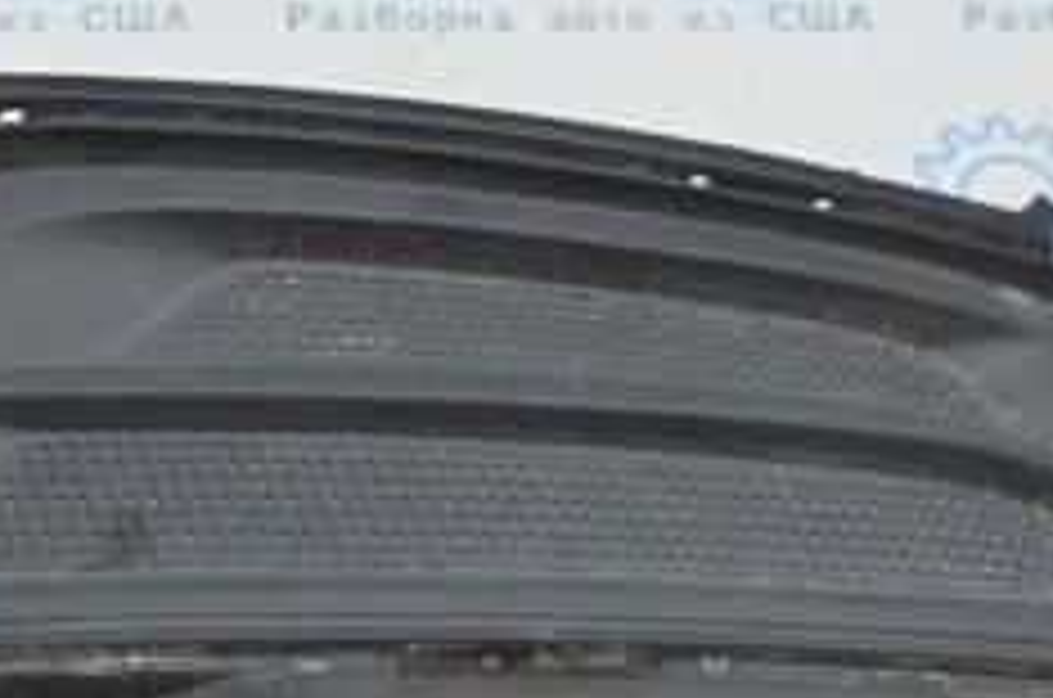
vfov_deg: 16.6
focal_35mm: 82
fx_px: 2394
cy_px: 448
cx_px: 230
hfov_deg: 24.5
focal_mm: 20
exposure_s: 1/60
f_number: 3.5
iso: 400
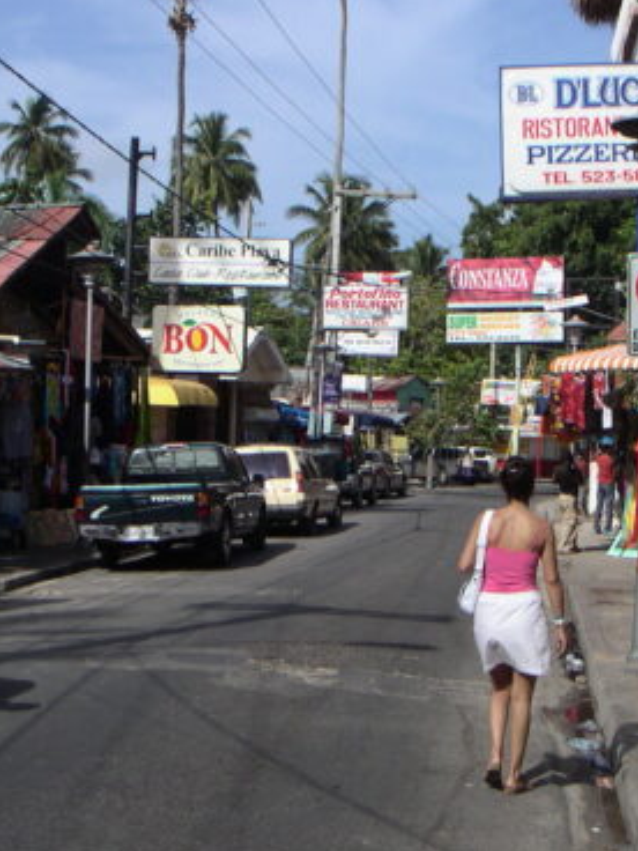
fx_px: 1524
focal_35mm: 62
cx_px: 391
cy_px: 402
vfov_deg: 31.2
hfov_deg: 23.6
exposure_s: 1/250
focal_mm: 6
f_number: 6.6
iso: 50
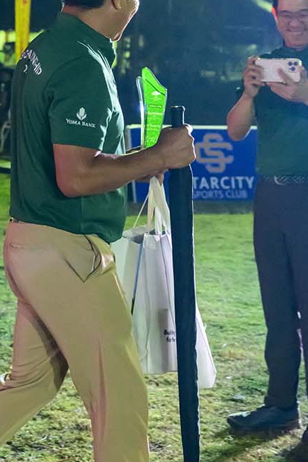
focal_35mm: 97
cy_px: 174
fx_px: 1245
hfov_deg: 14.1
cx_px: 212
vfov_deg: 21.0
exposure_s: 1/250
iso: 12800
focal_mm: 44
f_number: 4.5
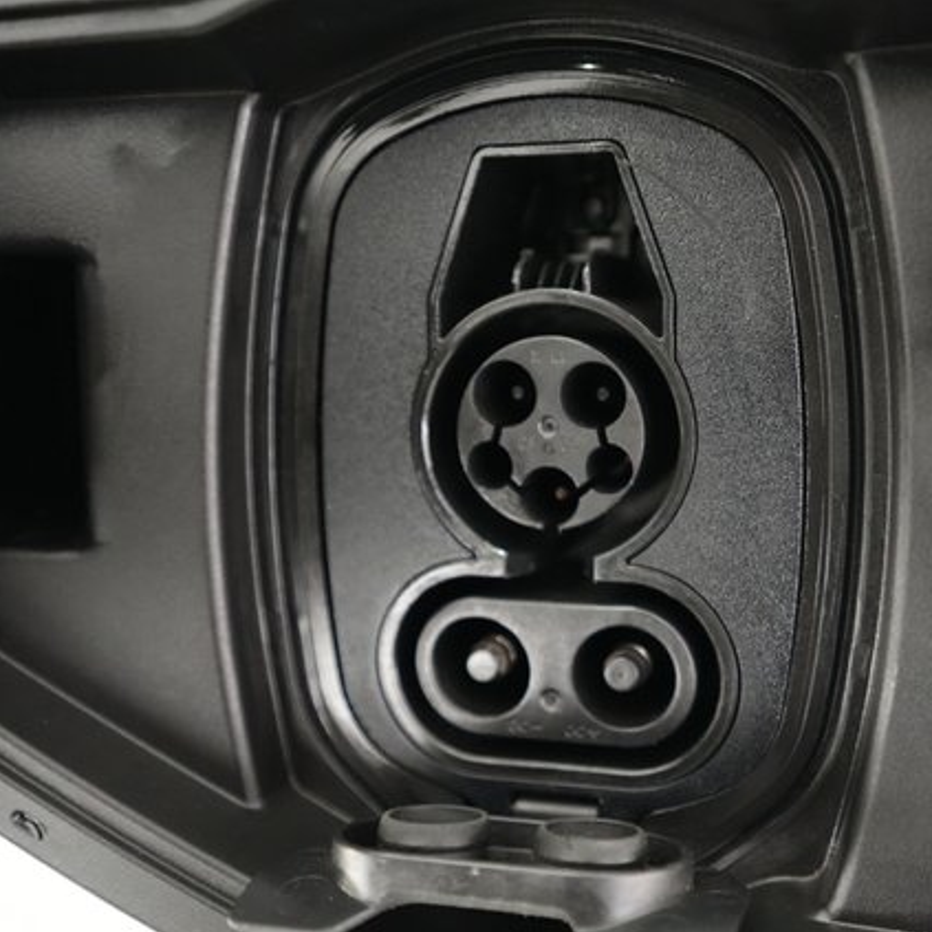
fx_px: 1097
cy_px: 467
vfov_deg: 46.0
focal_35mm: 36
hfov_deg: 45.4
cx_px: 615
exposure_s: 1/60
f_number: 2.8
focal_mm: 28
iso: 10000
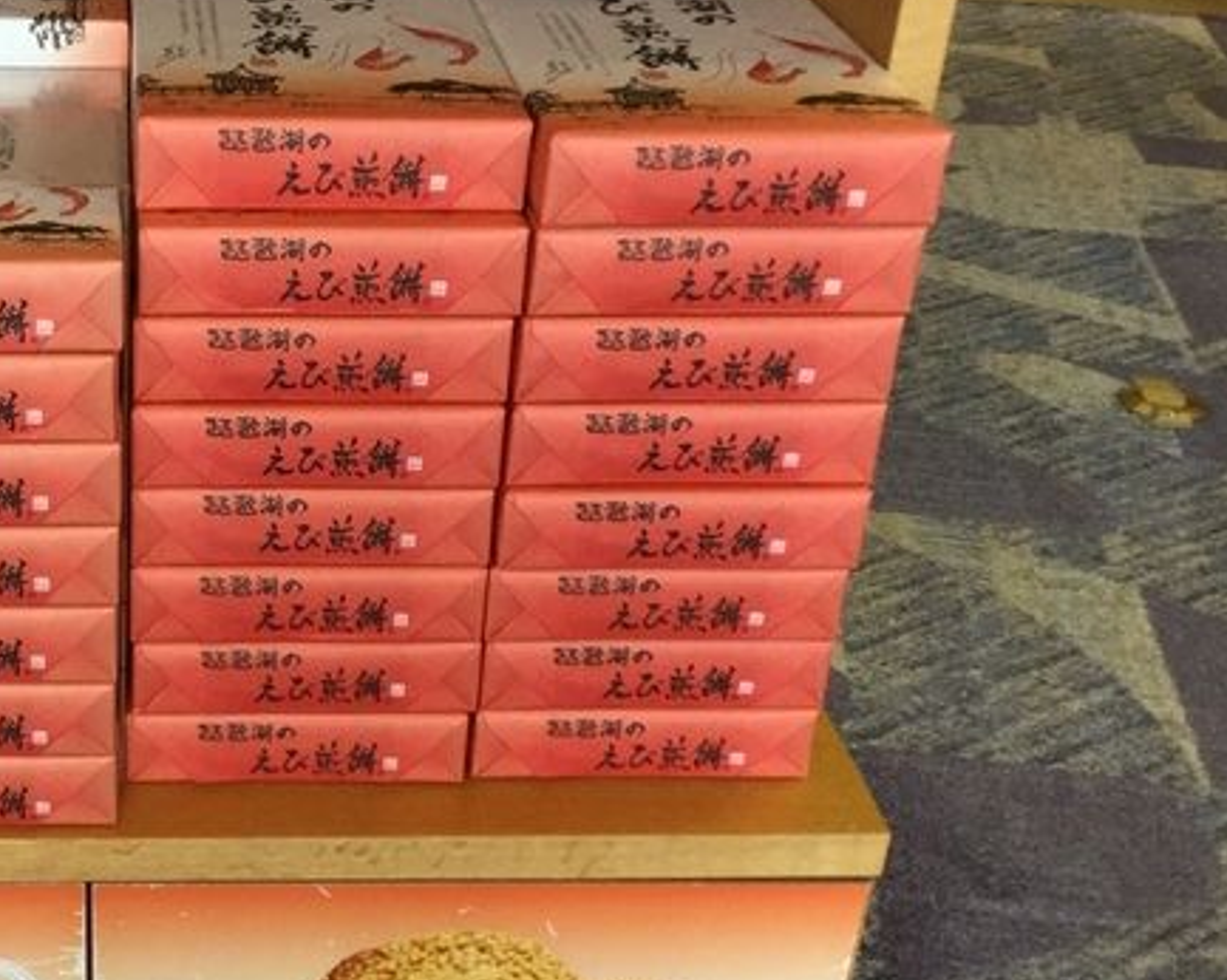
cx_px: 171
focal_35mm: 57
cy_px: 596
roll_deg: -1.8
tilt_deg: -31.0
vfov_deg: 26.6
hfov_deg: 31.8
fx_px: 2069
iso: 32
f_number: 2.4
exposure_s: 1/30
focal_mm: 3.3
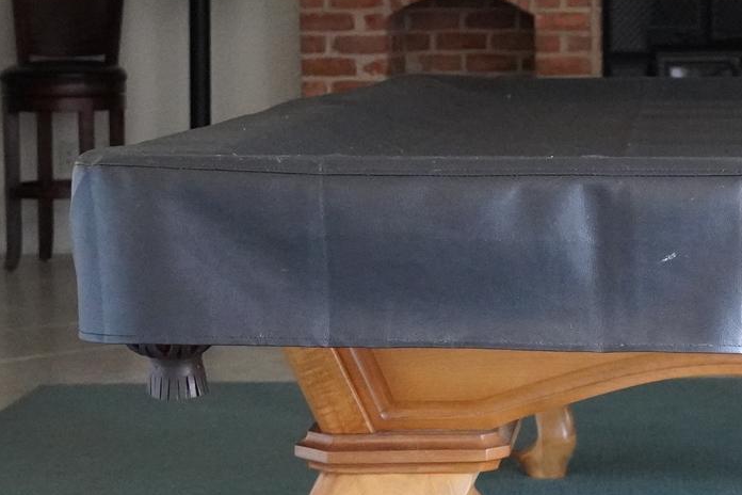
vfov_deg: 12.9
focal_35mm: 106
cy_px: 133
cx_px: 749
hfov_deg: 18.7
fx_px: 2185
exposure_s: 1/160
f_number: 4
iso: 5000
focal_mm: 24
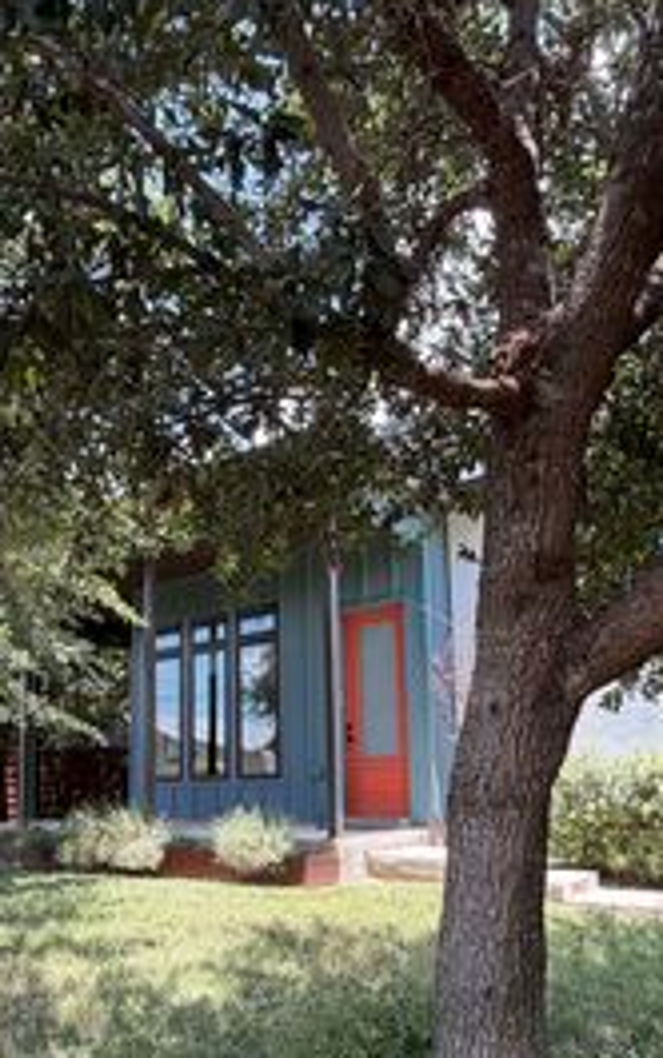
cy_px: 673
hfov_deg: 44.5
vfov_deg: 65.3
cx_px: 292
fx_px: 808
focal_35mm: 28
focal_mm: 2.22
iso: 50
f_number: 2.2
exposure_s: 1/124
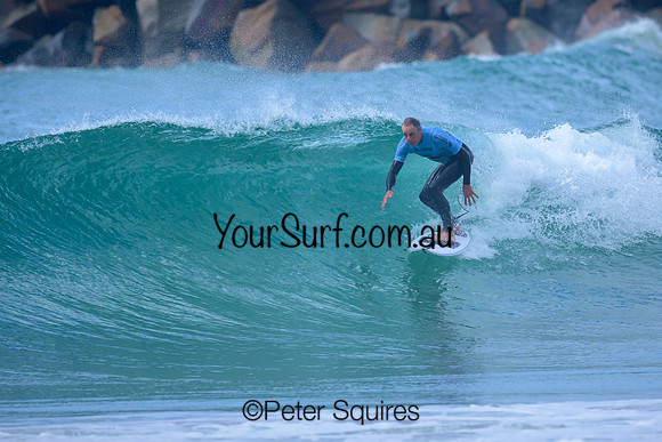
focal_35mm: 1100
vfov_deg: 1.3
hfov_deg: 1.9
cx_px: 383
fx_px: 20228
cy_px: 173
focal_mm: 800
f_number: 6.3
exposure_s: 1/2000
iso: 560
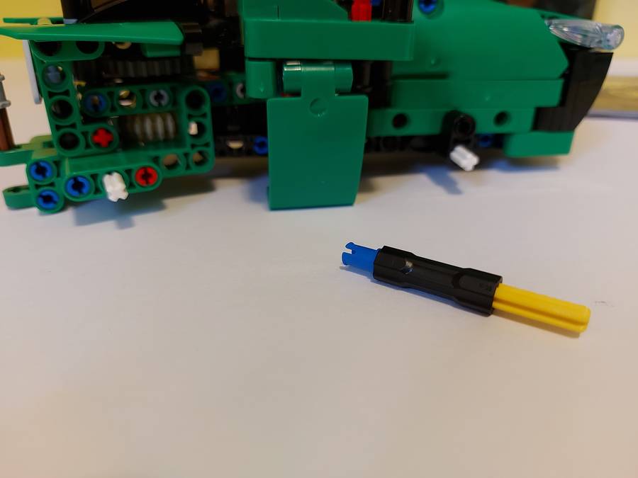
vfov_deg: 56.8
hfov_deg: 71.6
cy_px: 239
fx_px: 442
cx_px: 319
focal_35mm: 24
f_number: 1.8
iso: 250
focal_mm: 5.23
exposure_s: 1/50
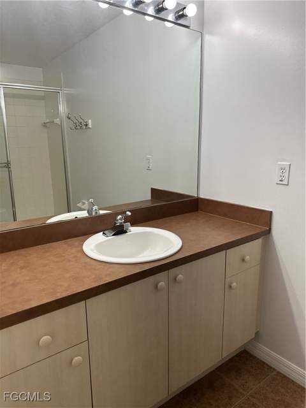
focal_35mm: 24
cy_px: 204
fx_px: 283
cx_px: 153
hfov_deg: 56.8
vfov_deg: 71.6
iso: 64
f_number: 1.78
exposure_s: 1/168
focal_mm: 6.86
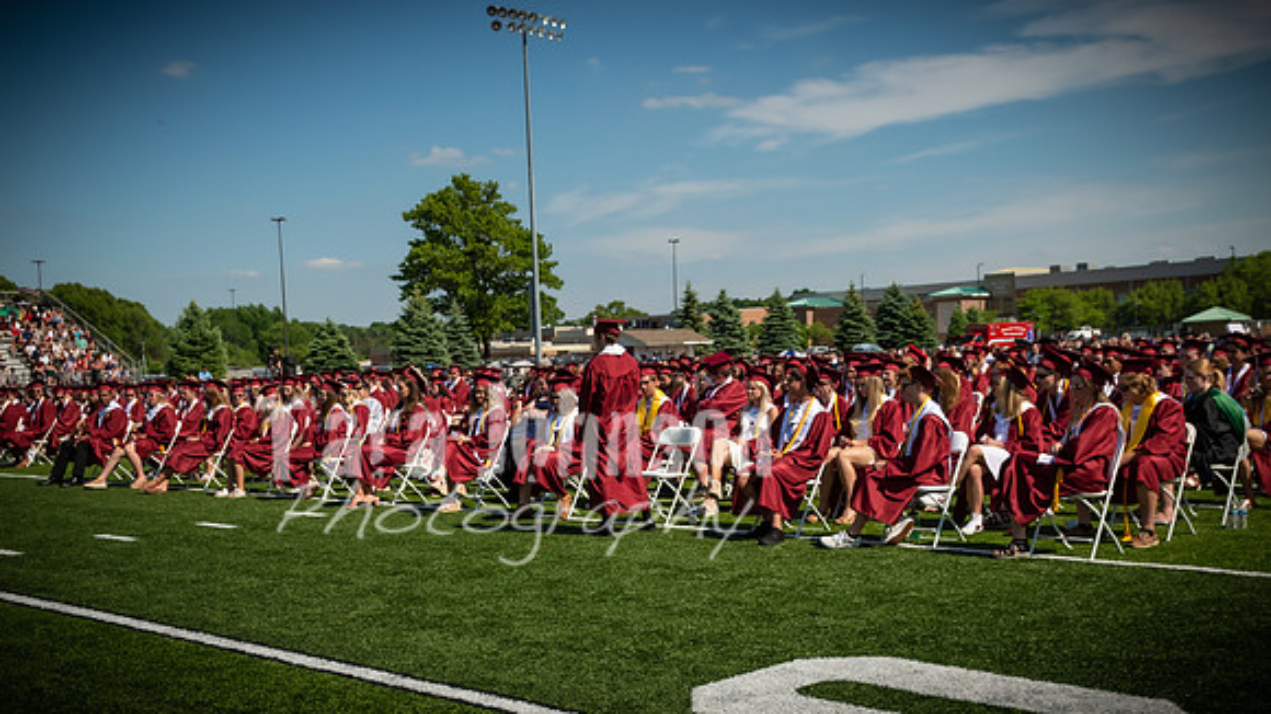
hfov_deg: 48.0
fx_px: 1429
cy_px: 422
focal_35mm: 42
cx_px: 636
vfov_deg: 28.0
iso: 200
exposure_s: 1/1250
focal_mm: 27
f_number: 7.1
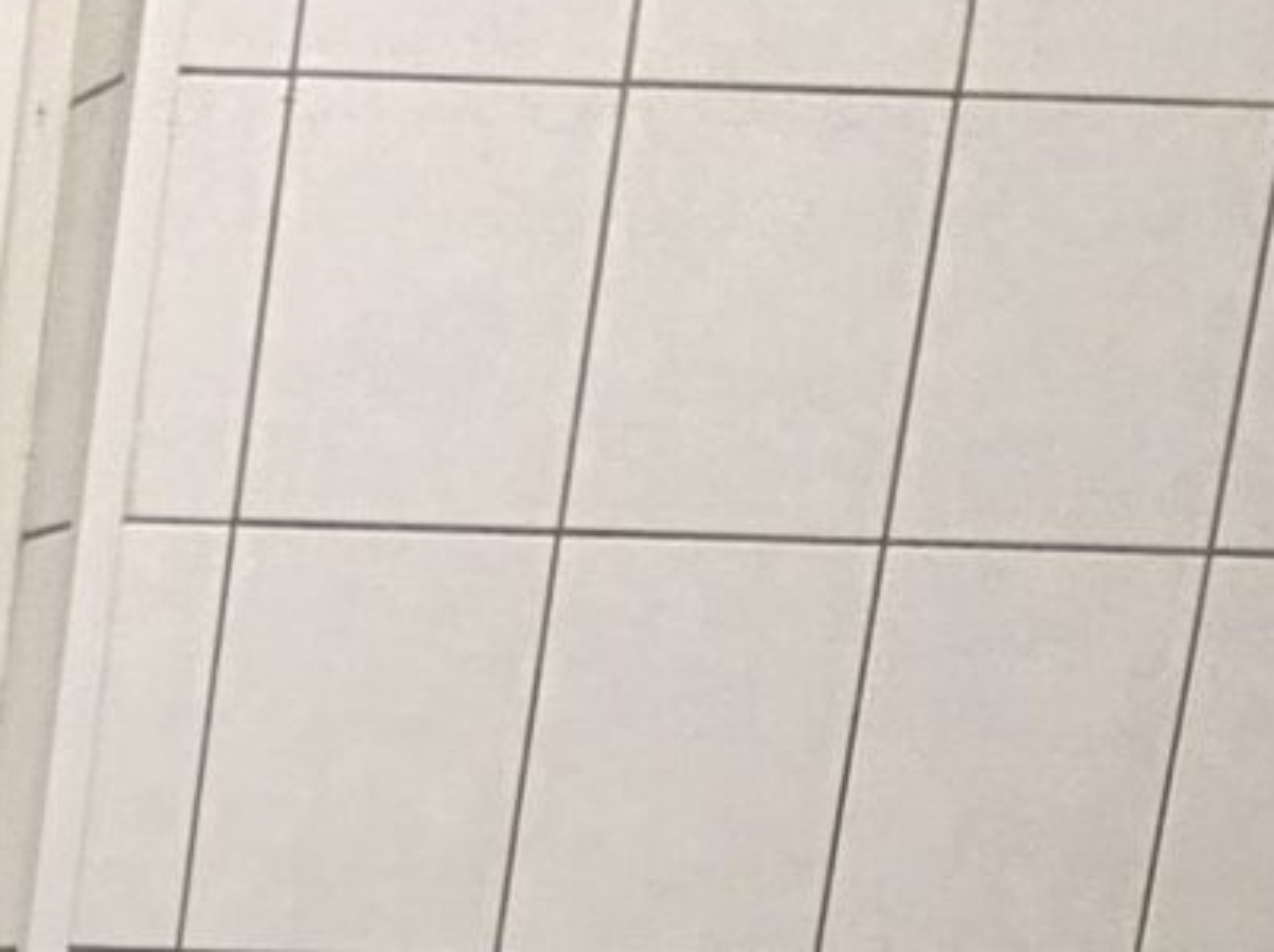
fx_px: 5405
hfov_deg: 11.6
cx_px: -1563
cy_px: 2754
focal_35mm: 147
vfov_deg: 8.6
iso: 200
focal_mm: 6.3
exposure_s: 1/100
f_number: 1.7
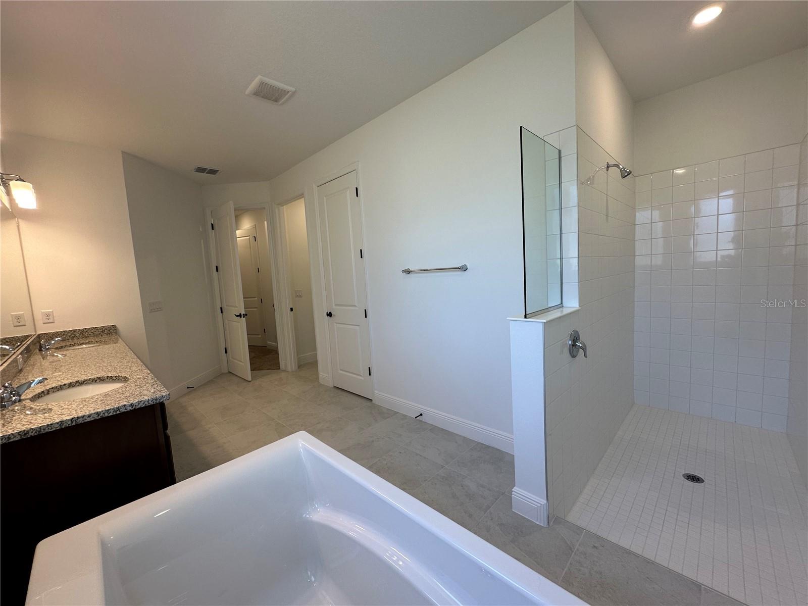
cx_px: 404
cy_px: 303
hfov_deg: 102.1
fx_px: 327
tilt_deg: -5.1
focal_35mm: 14
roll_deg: +3.3
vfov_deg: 85.7
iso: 80
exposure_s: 1/120
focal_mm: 2.22
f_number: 2.2
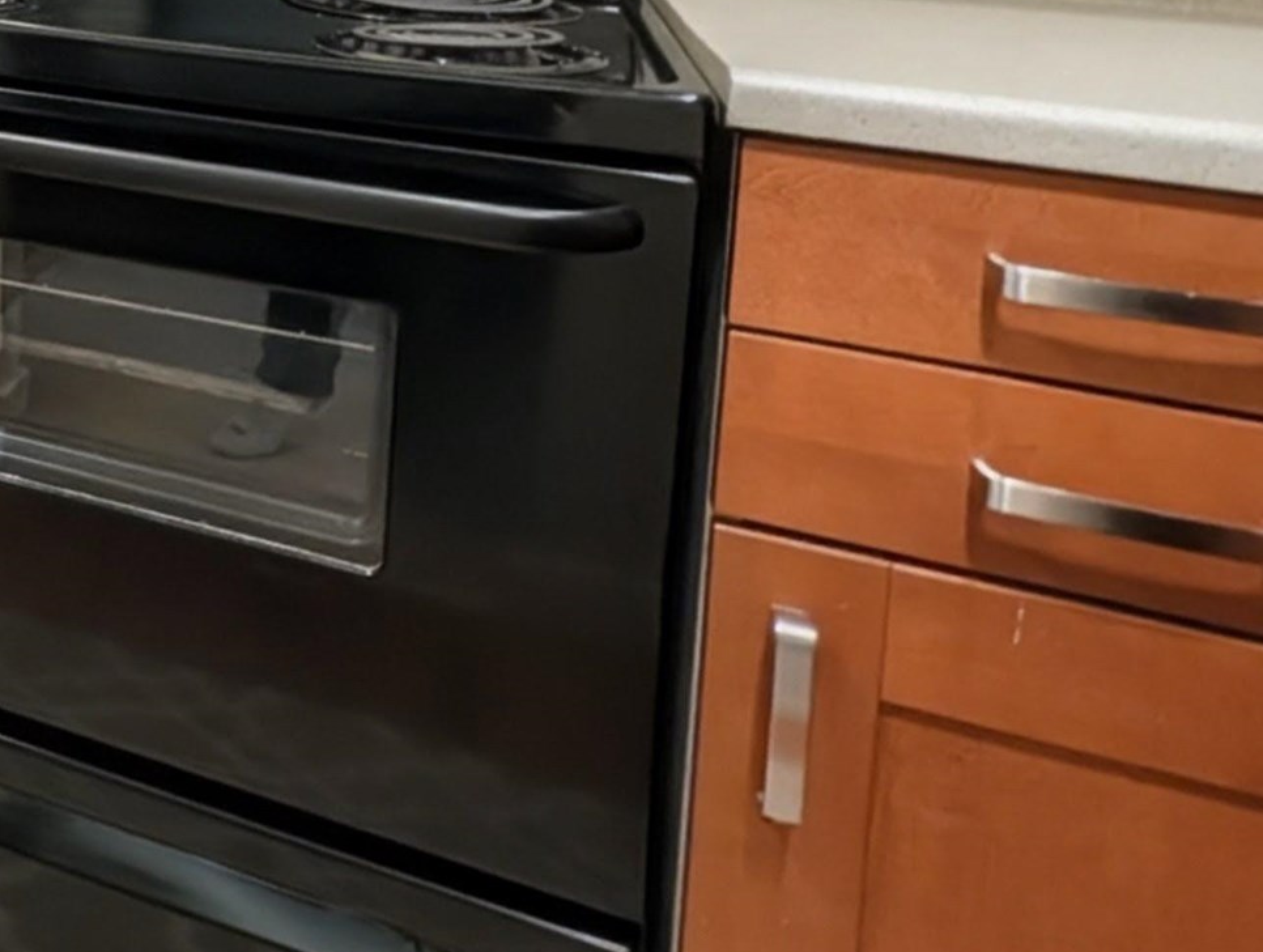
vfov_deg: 32.5
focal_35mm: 38
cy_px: -137
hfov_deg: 32.6
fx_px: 1389
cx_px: -471
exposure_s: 1/24
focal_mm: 2.02
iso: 65
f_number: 1.7
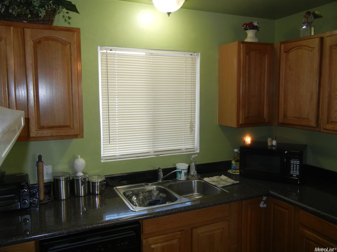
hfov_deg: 60.0
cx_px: 168
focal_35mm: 30
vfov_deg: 46.8
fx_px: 292
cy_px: 126
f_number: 3.5
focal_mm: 5.4
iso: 200
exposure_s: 1/30
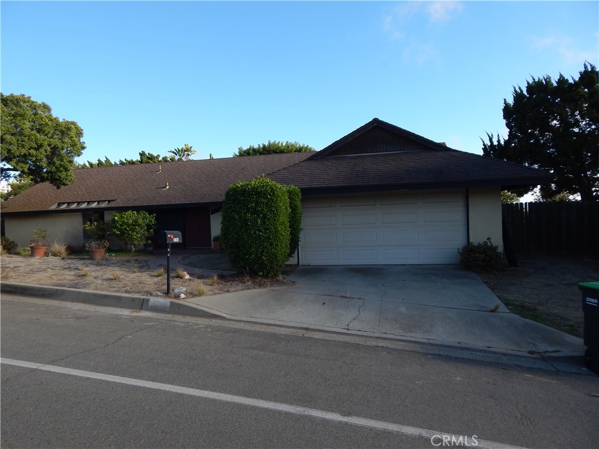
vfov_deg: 58.9
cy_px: 224
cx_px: 300
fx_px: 398
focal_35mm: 23
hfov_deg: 73.9
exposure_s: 1/800
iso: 125
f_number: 3
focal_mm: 4
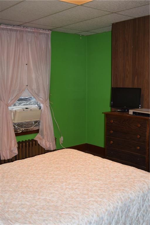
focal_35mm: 42
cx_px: 75
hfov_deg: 31.9
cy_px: 112
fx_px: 262
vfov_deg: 46.4
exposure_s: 1/100
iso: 800
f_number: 5
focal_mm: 28
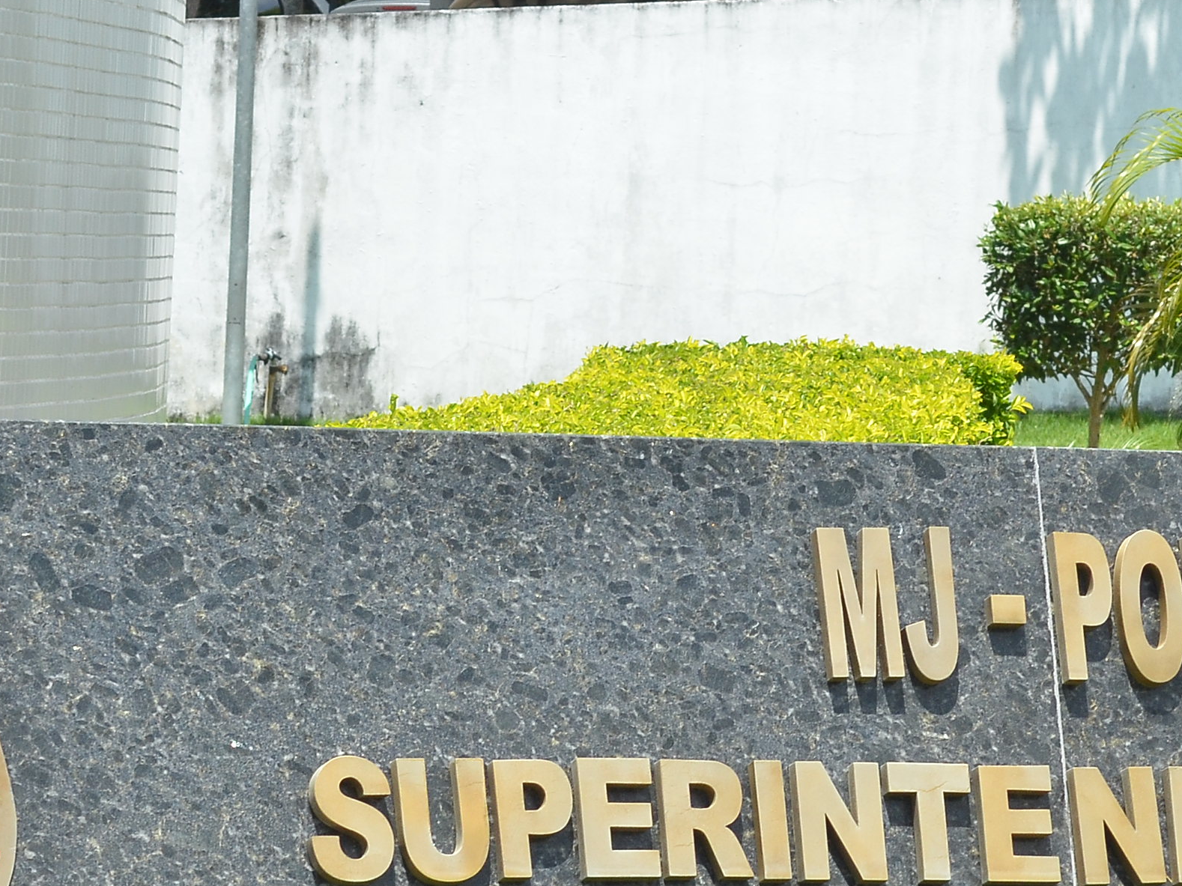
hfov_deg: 8.4
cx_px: 885
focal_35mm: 236
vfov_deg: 6.3
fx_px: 8057
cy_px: 734
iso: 500
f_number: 13
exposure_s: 1/320
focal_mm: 70
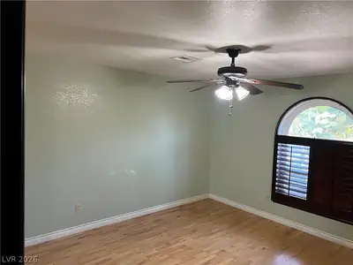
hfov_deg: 67.3
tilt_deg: -3.8
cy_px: 132
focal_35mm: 26
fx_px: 265
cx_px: 176
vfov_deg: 53.1
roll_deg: -2.3
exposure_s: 1/60
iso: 100
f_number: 1.5
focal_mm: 5.7
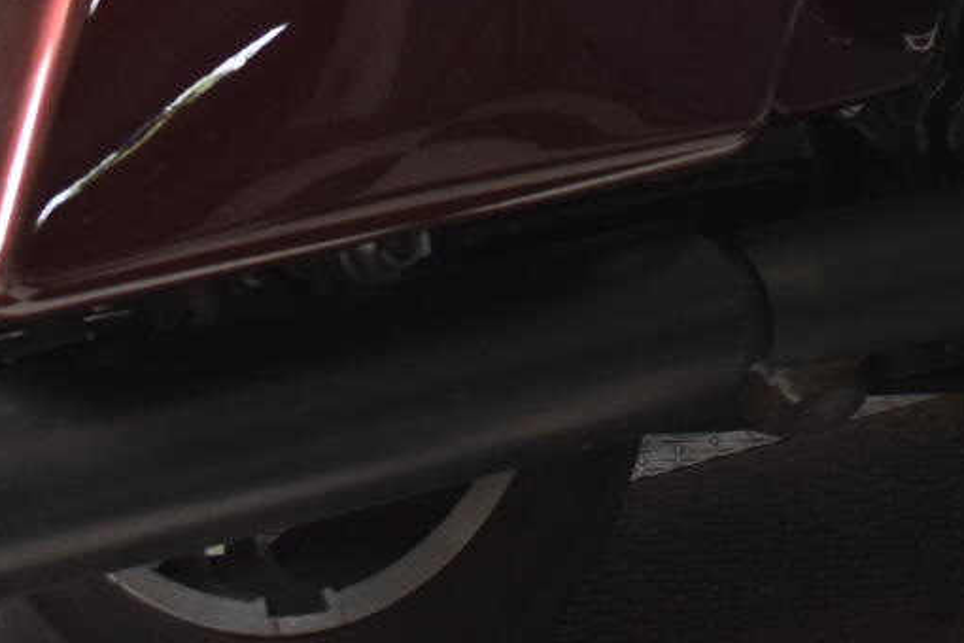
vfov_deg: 6.5
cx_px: 794
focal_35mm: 206
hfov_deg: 10.0
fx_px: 5515
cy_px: -502
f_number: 4.5
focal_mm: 35
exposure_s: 1/160
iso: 800
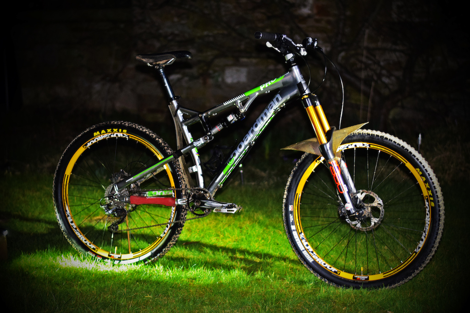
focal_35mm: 75
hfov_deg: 27.0
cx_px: 235
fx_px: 979
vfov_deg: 18.2
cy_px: 156
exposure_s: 1/60
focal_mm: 50
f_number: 1.8
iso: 1250
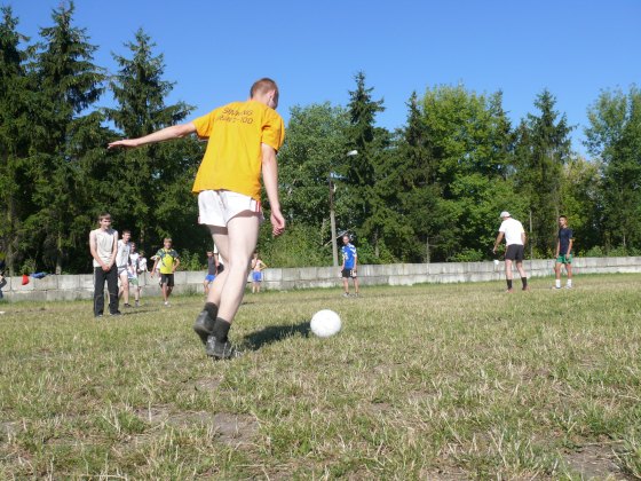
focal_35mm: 35
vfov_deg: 40.7
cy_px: 240
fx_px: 648
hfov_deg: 52.6
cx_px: 320
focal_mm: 7.4
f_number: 5.6
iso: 100
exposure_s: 1/500
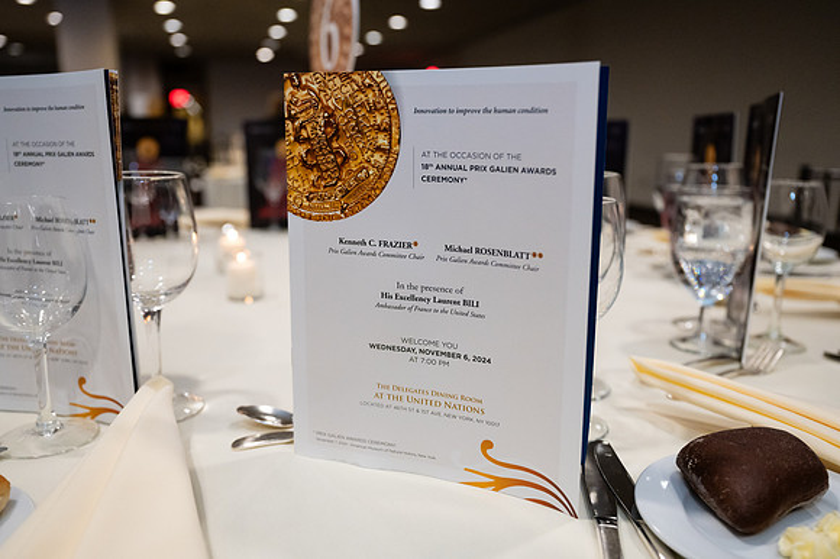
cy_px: 277
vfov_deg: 44.4
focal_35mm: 29
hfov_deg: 63.0
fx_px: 686
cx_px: 424
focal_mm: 29
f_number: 3.2
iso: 3200
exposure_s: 1/200
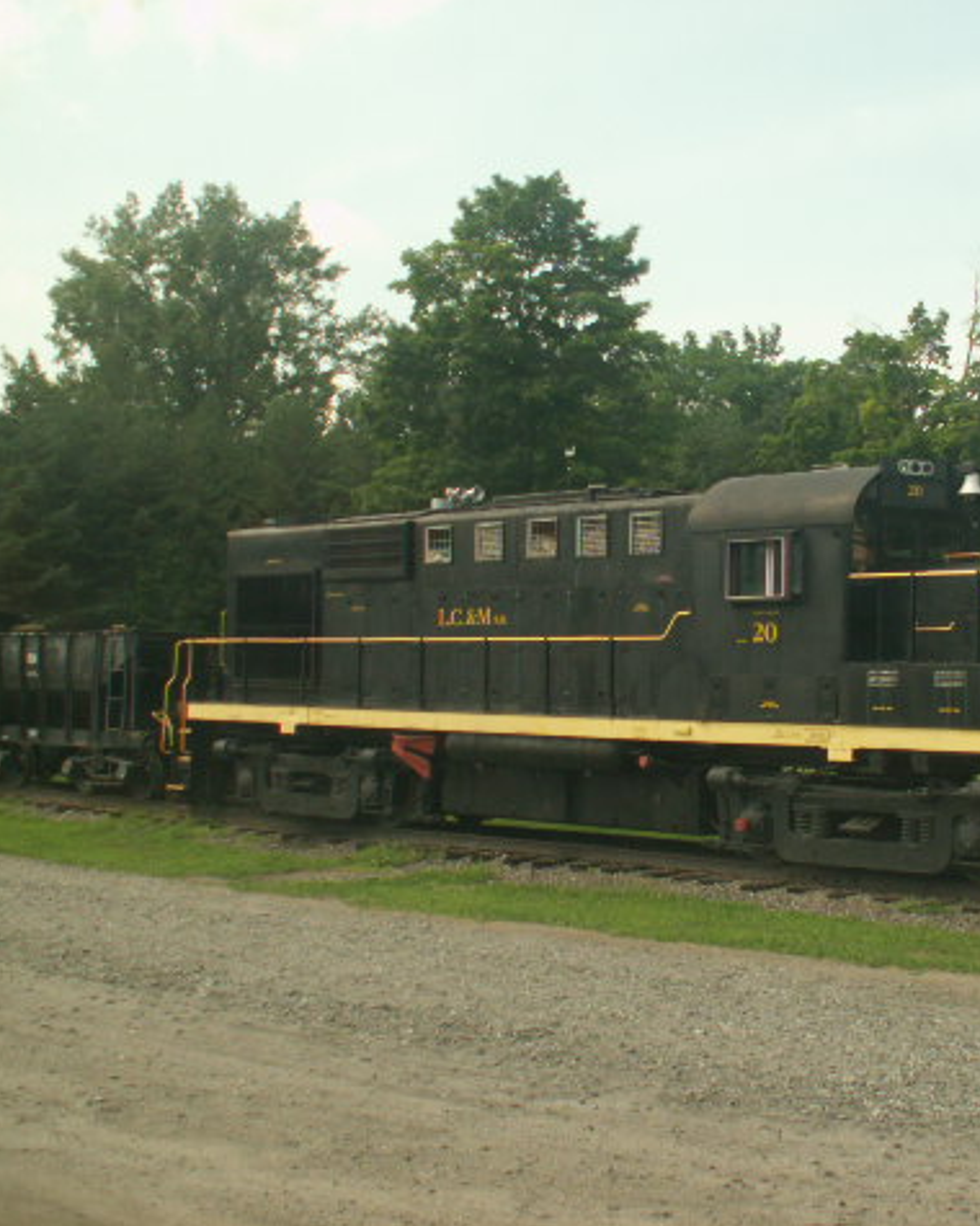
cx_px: 805
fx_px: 1668
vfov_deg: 40.3
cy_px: 612
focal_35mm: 46
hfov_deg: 31.8
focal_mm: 5.86
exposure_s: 1/60
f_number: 3.5
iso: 50
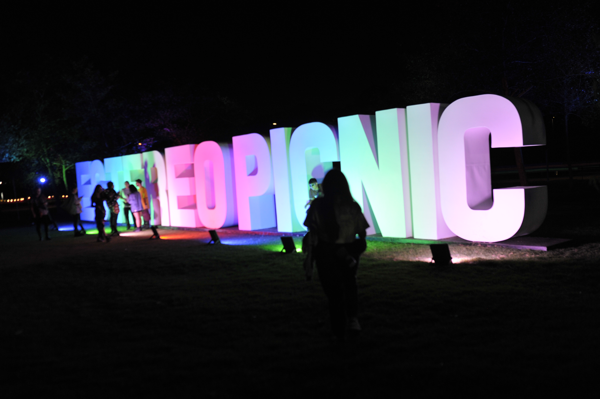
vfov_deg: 37.8
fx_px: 583
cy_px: 200
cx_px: 300
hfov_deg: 54.5
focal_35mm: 35
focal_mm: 35
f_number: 2.8
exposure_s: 1/800
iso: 1600
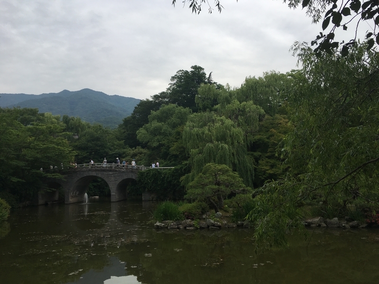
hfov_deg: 61.7
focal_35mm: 29
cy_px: 142
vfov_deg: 48.2
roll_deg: +2.5
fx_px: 318
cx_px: 190
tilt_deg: +7.5
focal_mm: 4.15
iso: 25
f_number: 2.2
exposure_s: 1/1603
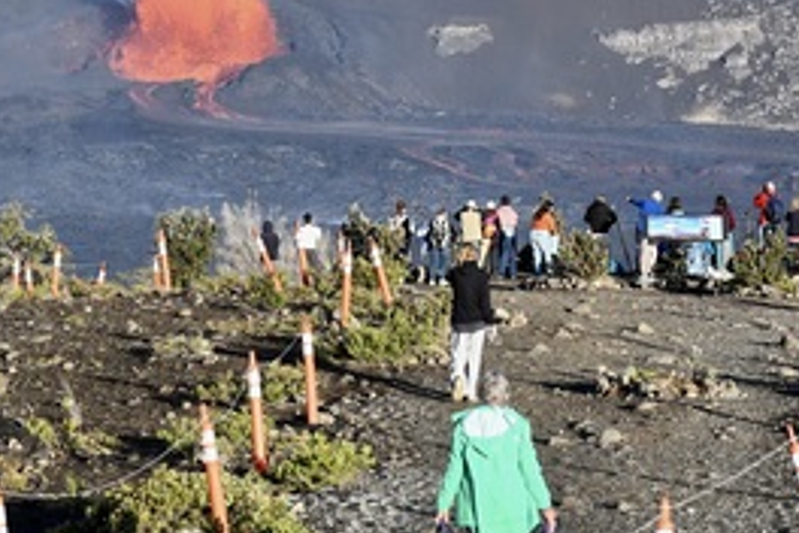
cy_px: 153
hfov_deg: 9.8
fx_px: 4660
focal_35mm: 210
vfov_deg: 6.5
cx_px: 421
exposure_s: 1/1000
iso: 800
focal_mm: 66
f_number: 8
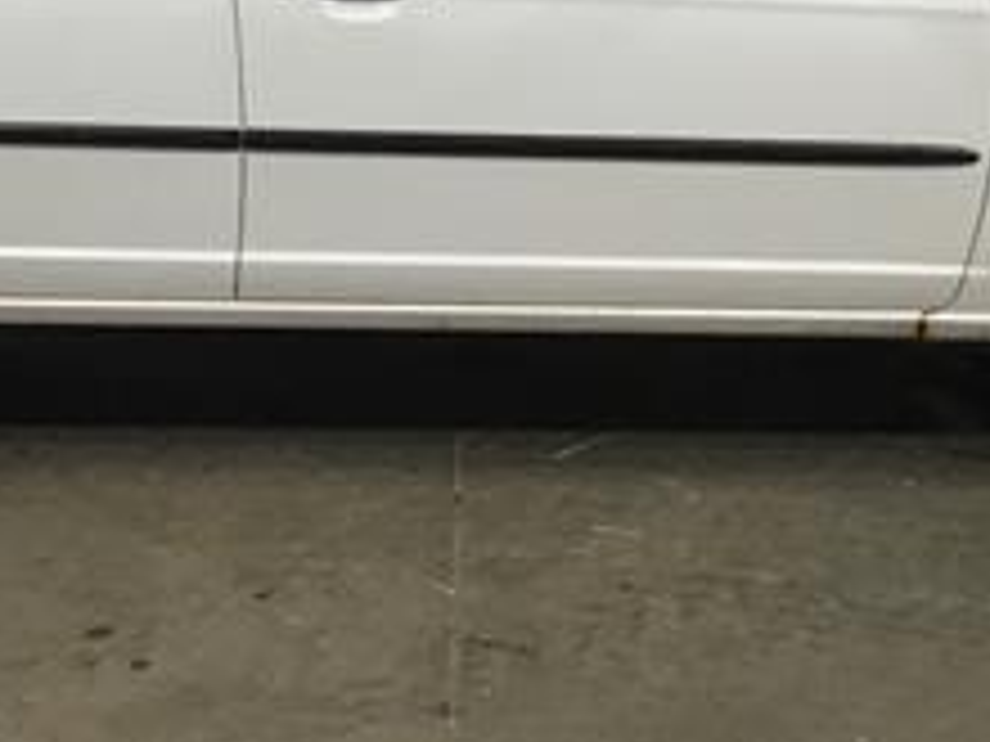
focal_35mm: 90
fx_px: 2574
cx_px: 382
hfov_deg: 21.7
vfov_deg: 16.1
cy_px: -18
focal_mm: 3.3
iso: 40
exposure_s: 1/30
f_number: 2.4
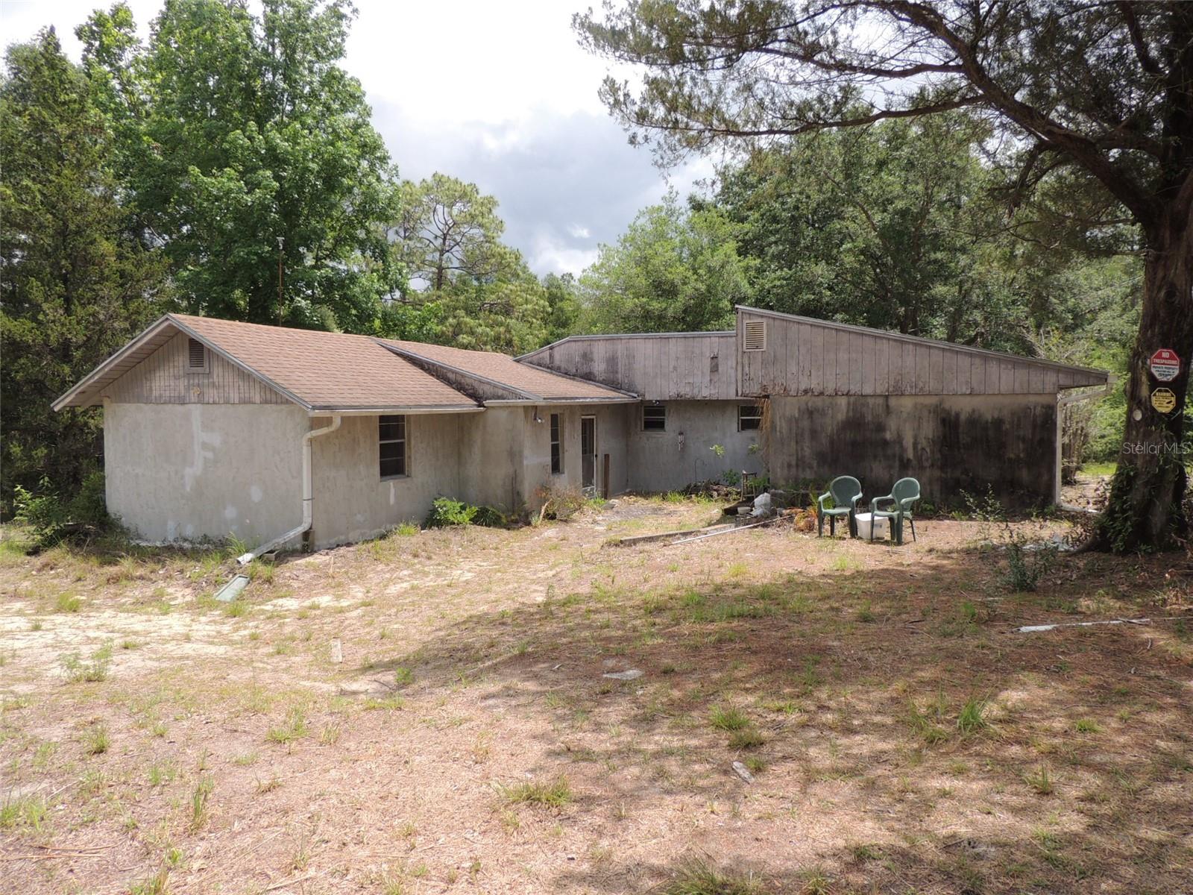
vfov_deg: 56.8
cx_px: 596
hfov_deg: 71.6
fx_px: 827
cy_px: 448
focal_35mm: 24
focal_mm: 4.3
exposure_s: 1/800
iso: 100
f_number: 3
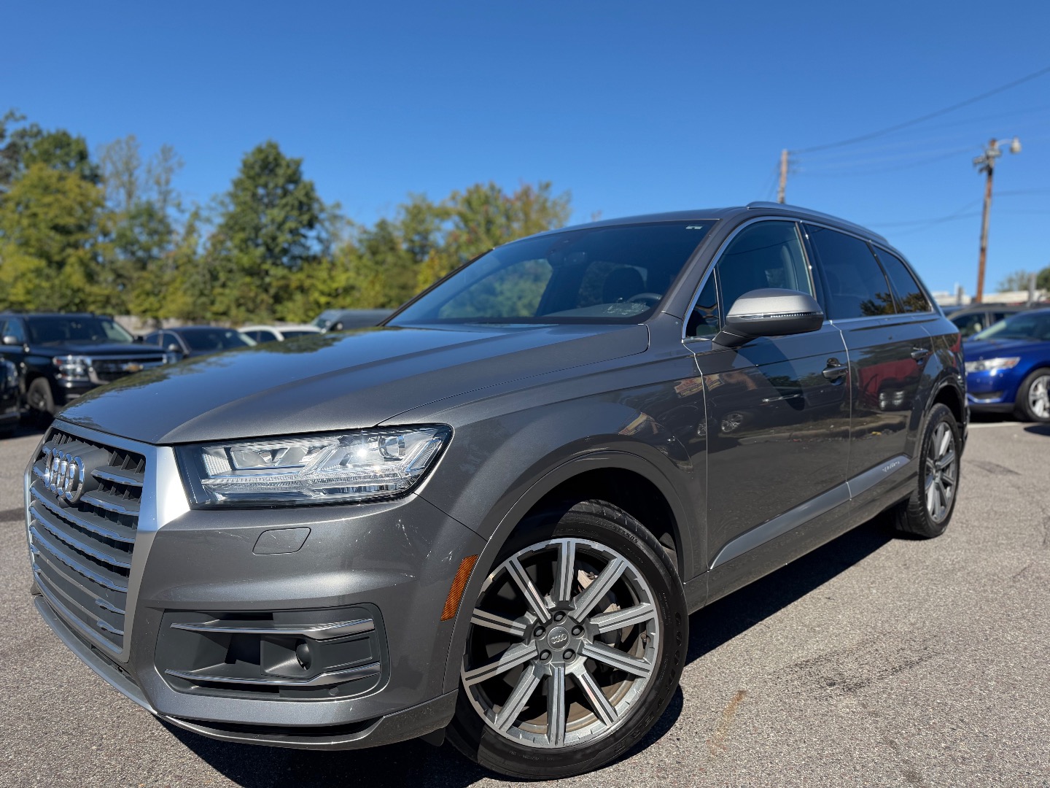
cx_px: 525
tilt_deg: -2.7
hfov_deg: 71.6
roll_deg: -1.0
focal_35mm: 24
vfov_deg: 56.8
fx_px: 728
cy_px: 394
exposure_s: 1/3953
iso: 100
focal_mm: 6.76
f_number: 1.78
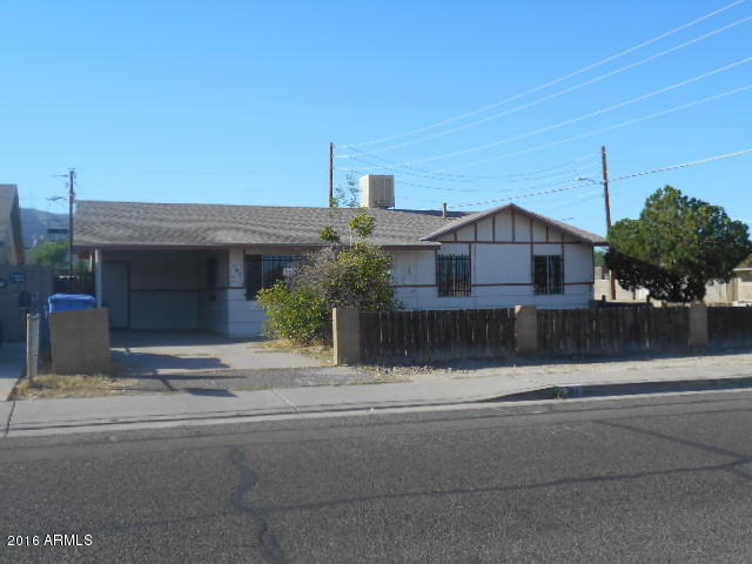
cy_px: 282
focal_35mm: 37
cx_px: 376
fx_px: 804
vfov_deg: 38.7
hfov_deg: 50.1
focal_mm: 6.7
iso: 80
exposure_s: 1/640
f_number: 3.9
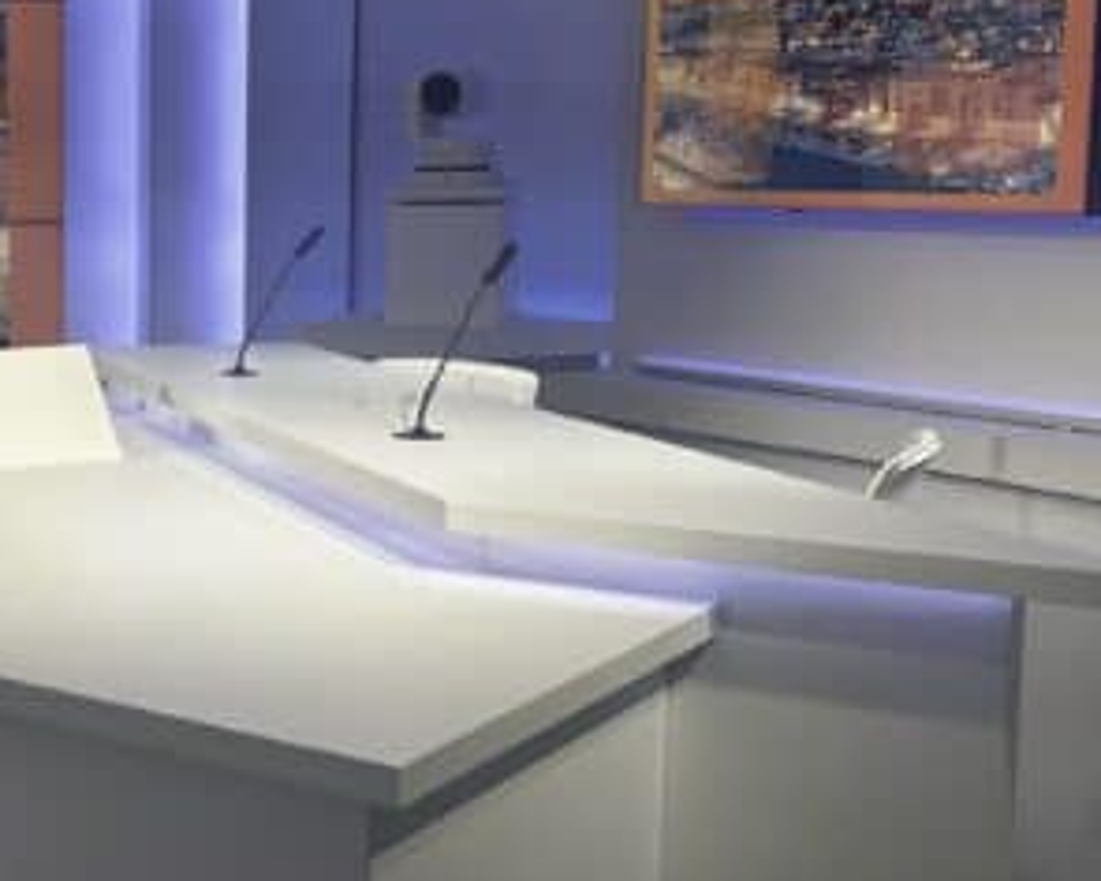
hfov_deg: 28.3
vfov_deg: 25.0
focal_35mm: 61
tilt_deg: -7.1
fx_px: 1988
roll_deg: +1.0
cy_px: 381
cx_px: -93
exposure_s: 1/102
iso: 100
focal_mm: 6.86
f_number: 1.78
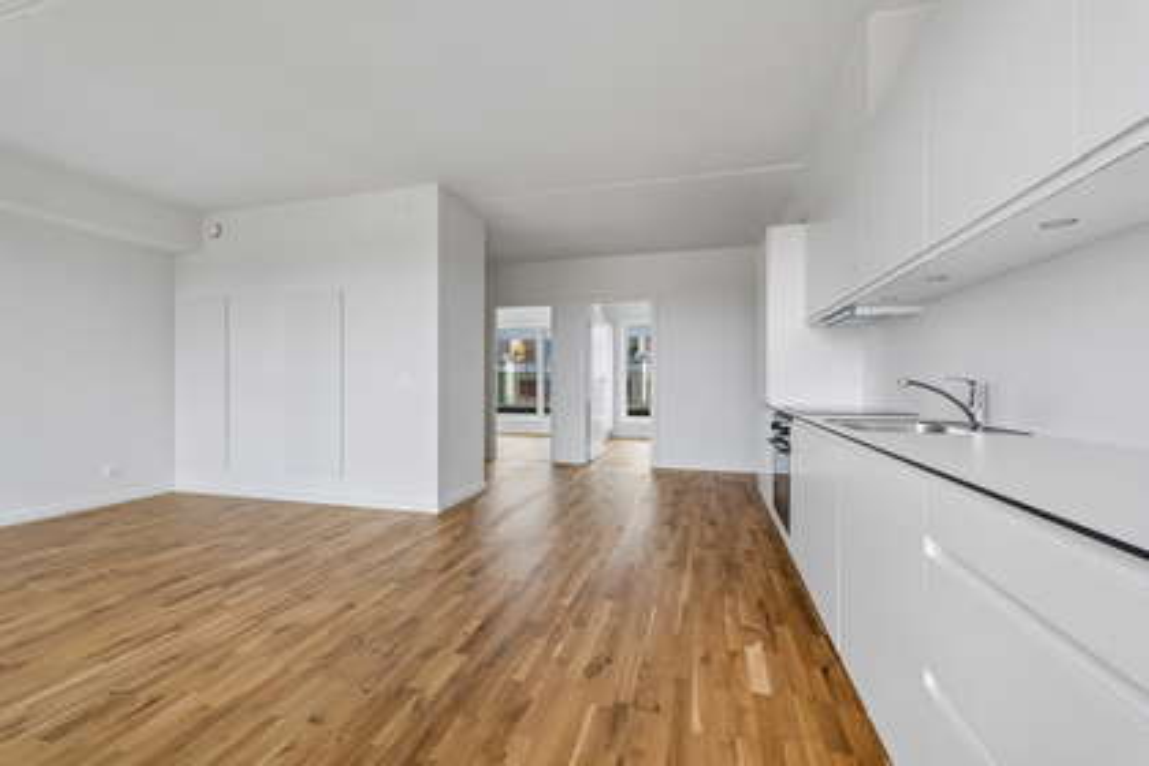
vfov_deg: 77.3
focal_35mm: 15
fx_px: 479
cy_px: 383
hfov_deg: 100.4
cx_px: 574
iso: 400
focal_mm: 15
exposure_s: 1/13
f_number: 13
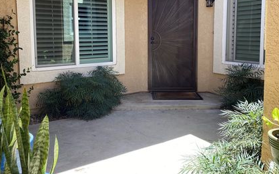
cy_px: 58
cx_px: 131
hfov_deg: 58.1
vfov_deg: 37.9
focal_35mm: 33
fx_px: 251
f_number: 1.8
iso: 32
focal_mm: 4.25
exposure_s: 1/221
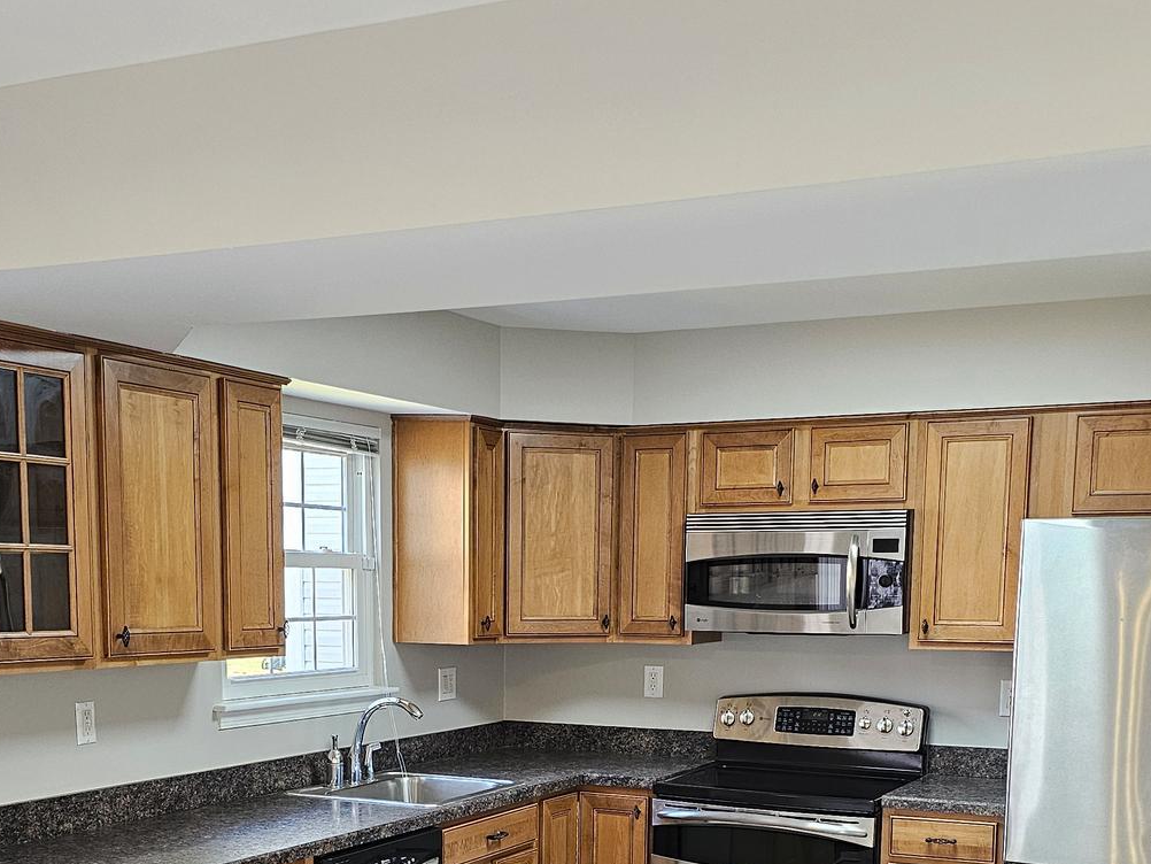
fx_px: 1563
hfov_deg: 40.4
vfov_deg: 29.7
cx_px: 516
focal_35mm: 47
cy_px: 771
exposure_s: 1/120
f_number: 1.7
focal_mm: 6.3
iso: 320
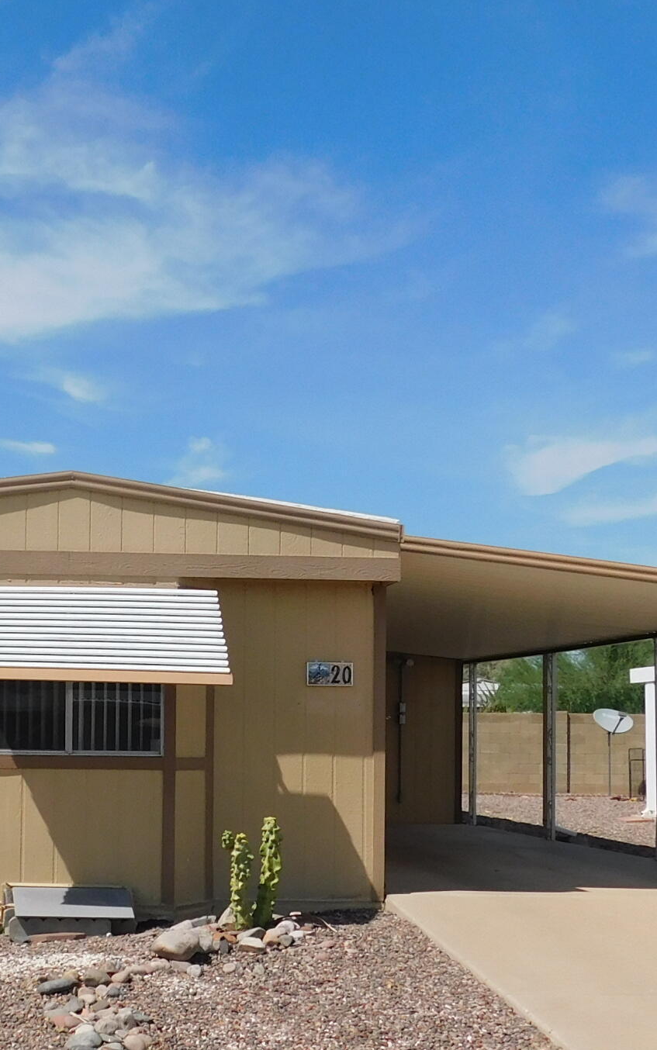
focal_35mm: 54
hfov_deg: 23.5
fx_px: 1546
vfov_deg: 37.3
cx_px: 109
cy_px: 654
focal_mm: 4
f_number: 6
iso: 125
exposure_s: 1/640
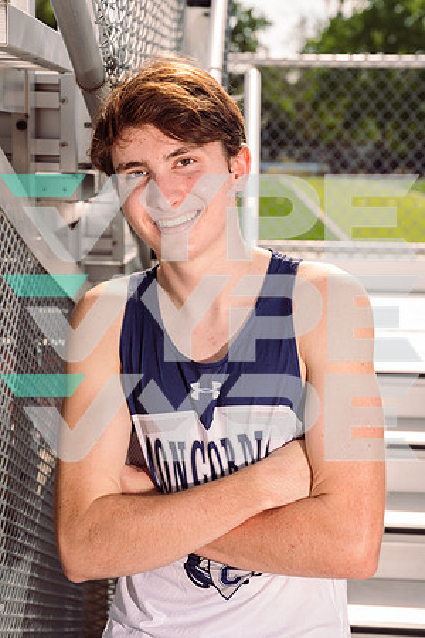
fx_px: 1186
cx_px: 212
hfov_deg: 20.3
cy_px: 319
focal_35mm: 67
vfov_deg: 30.1
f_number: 6.3
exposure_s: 1/250
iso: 64
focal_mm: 67
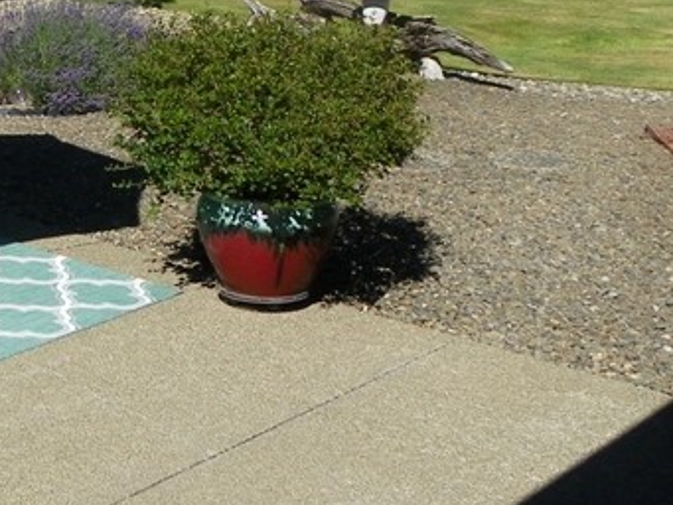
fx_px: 1517
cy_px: -10
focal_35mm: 78
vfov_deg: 18.4
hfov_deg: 22.2
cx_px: -229
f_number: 5.6
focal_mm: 4.6
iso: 64
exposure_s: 1/400
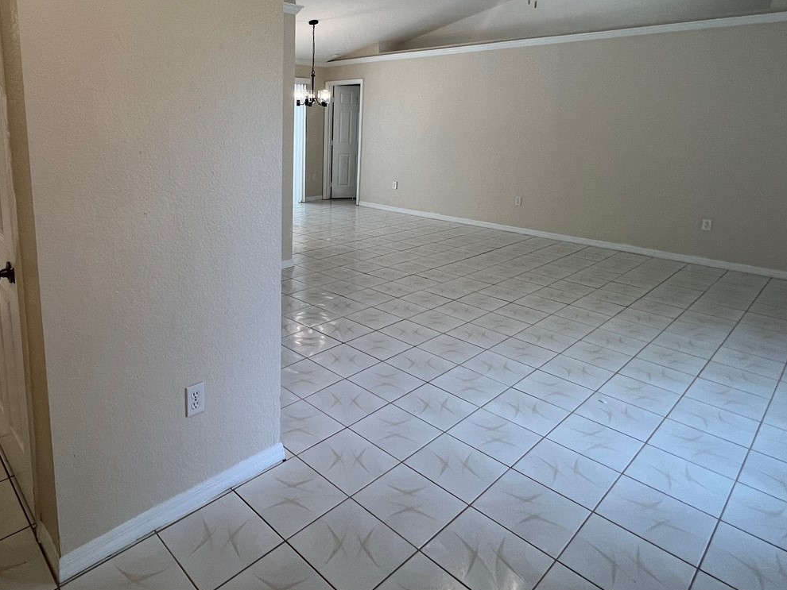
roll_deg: -0.3
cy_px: 208
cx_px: 303
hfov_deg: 77.8
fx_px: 478
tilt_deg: -10.1
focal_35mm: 21
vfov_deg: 62.2
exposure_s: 1/120
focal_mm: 1.57
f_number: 1.8
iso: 80
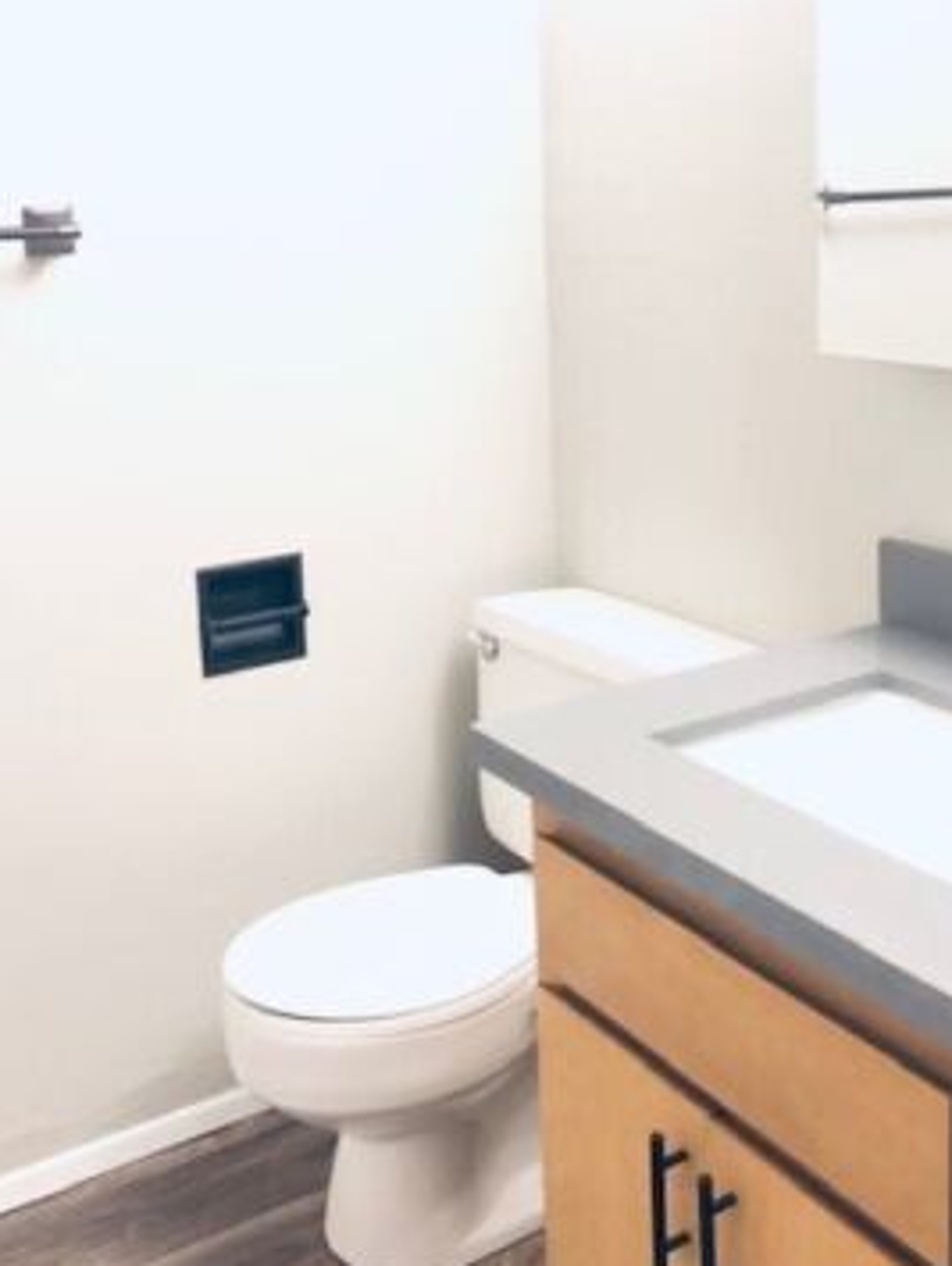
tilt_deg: -9.2
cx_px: 595
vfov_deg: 44.3
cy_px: 458
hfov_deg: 34.2
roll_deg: -1.2
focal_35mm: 42
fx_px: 1537
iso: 100
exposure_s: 1/12
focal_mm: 4
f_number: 1.8
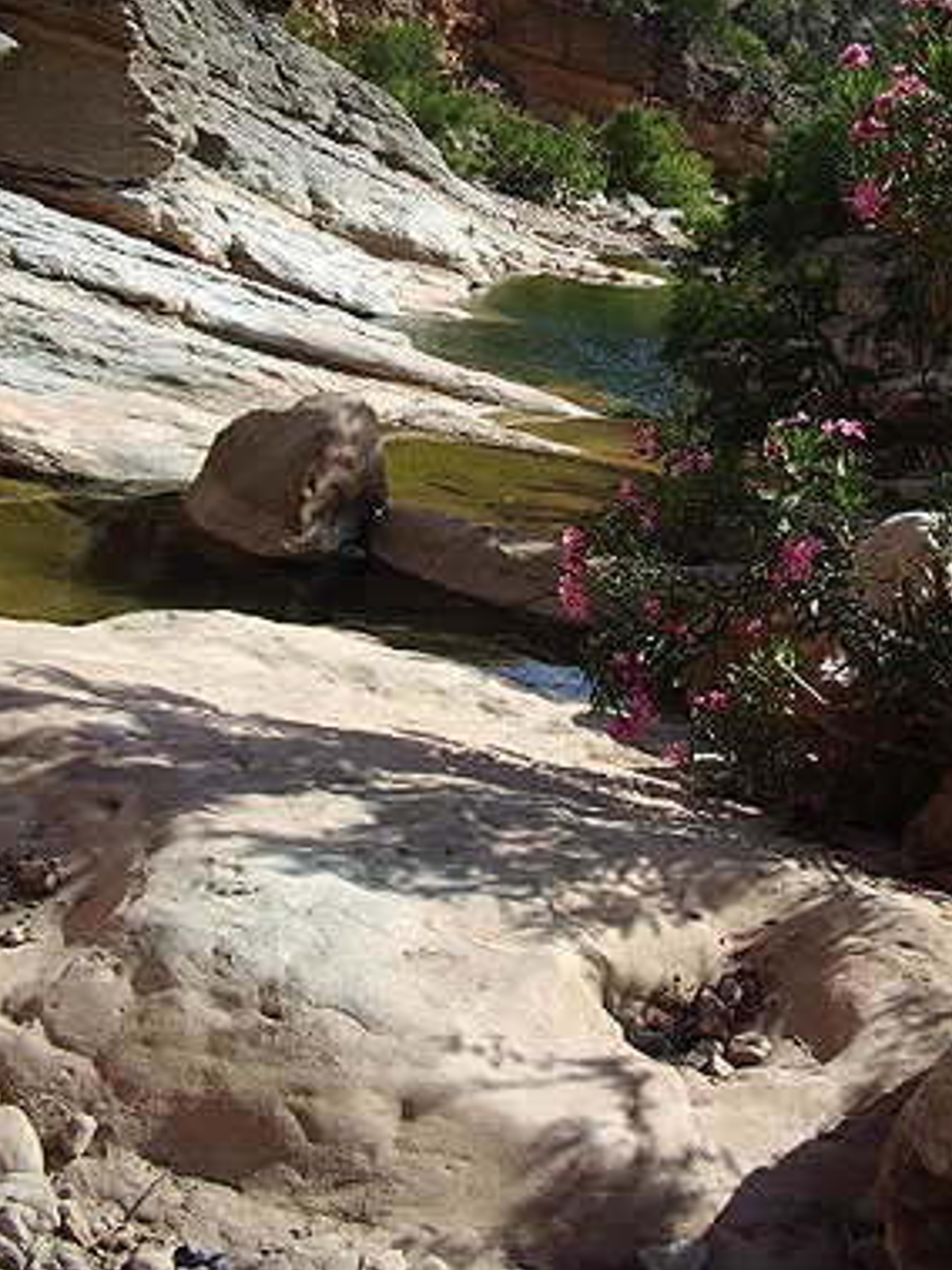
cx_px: 617
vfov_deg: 39.1
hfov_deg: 30.1
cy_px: 405
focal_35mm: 48
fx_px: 1761
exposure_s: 1/320
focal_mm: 5.8
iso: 50
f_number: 4.3
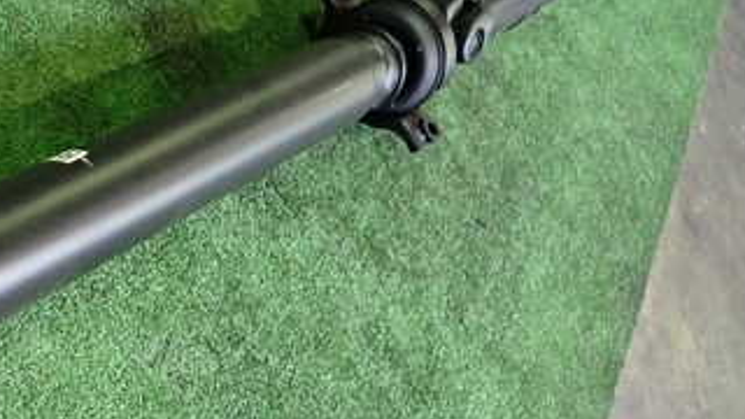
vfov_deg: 23.4
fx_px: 1007
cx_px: 65
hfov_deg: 37.7
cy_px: 258
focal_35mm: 51
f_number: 2
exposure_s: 1/30
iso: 640
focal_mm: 4.5
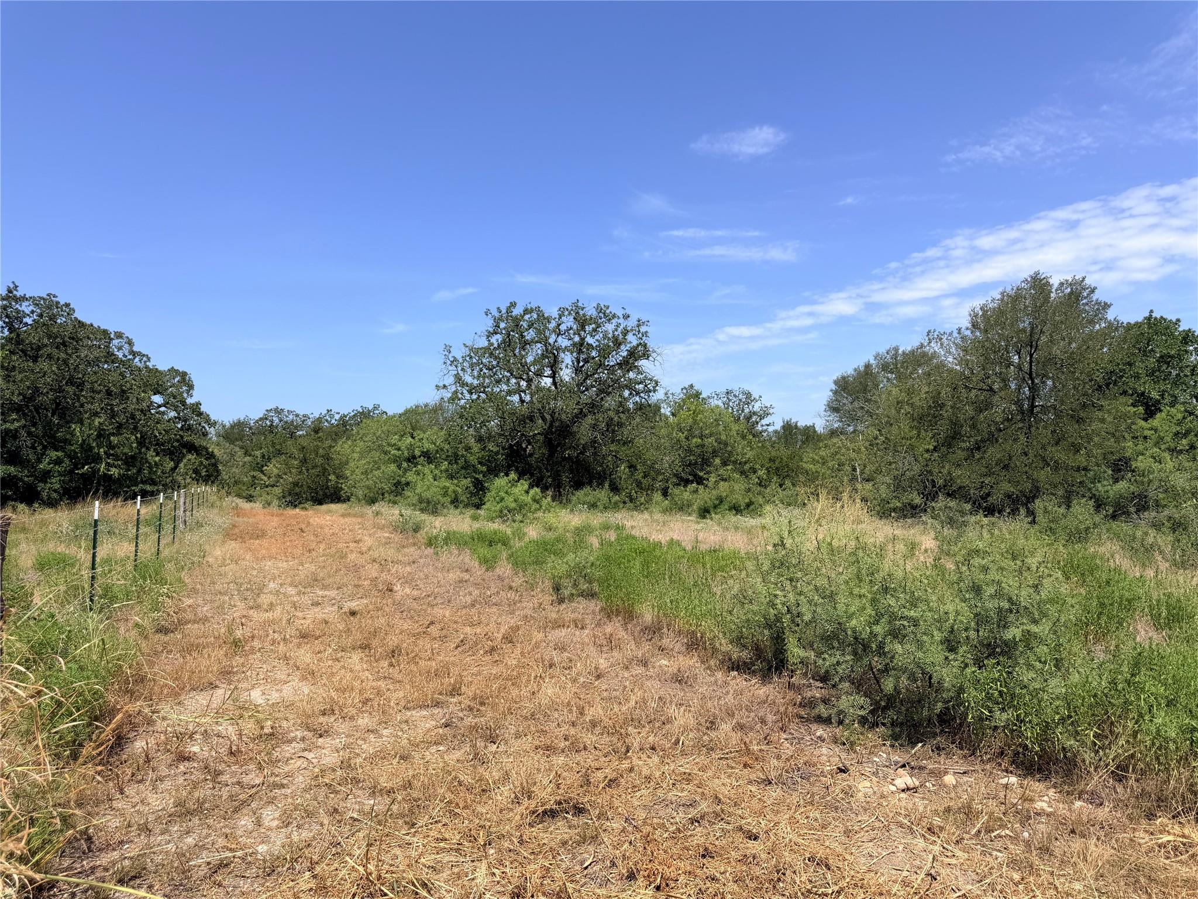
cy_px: 450
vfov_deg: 56.8
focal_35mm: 24
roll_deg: -1.2
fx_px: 831
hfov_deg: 71.6
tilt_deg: +1.9
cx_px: 599
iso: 80
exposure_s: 1/5319
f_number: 1.78
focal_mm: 6.76
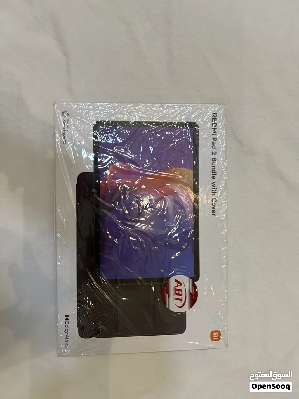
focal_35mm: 26
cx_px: 150
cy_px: 200
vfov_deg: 67.3
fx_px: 299
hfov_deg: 53.1
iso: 125
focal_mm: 5.7
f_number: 1.5
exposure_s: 1/84
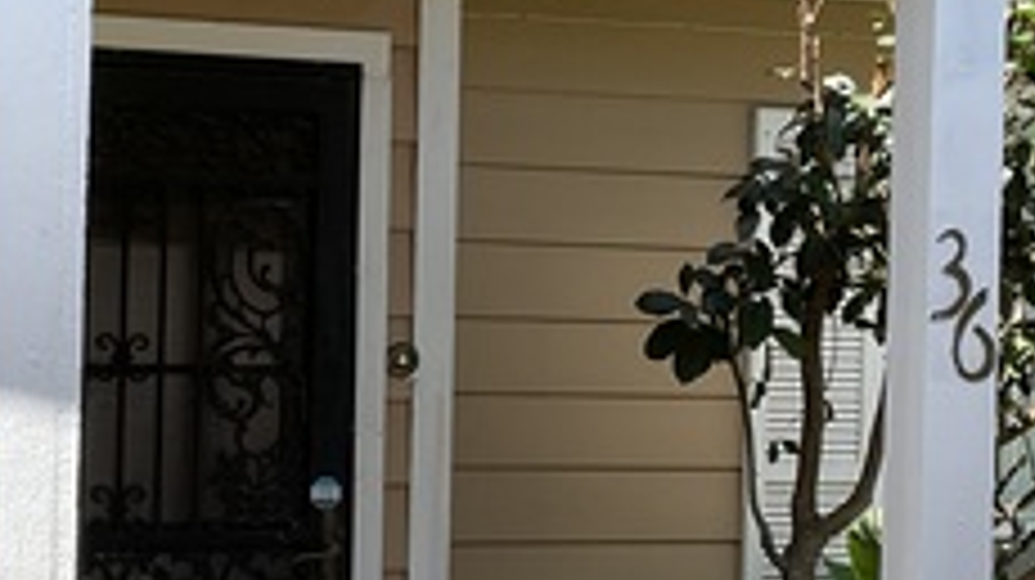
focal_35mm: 88
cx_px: 454
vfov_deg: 13.7
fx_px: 2413
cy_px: 297
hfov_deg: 24.2
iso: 16
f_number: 1.8
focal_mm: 3
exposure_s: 1/666
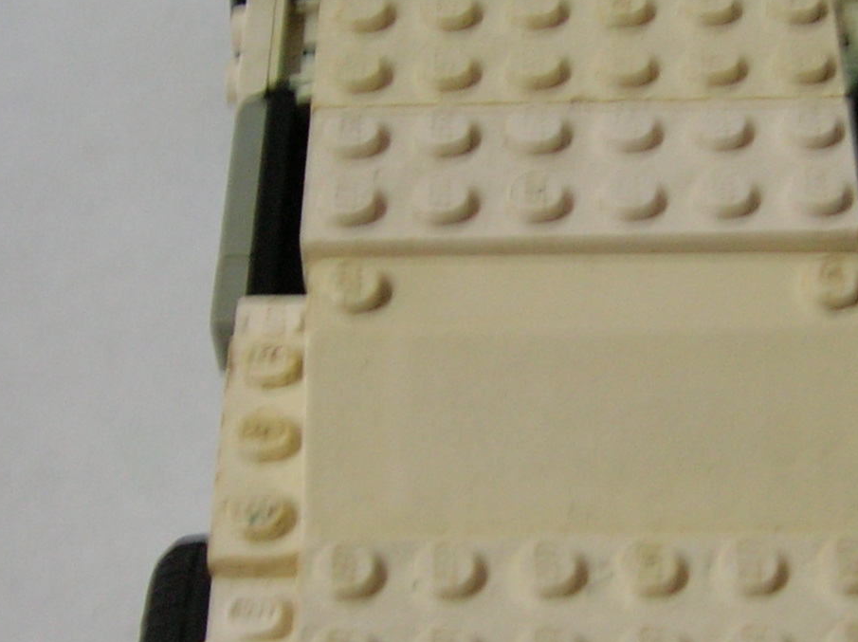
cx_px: 678
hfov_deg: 22.5
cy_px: 396
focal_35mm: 86
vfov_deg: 17.1
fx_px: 2130
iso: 100
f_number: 2.9
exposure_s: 1/6.6
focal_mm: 5.7
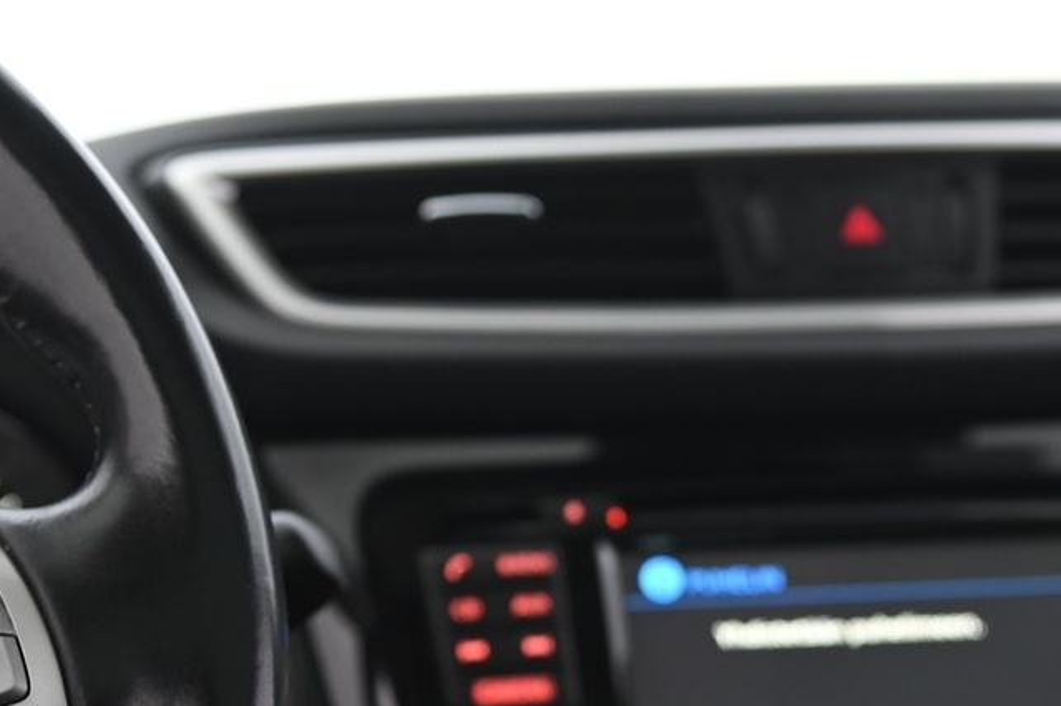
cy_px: 688
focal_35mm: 127
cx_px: 576
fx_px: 3740
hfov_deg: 16.1
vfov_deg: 10.7
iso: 1000
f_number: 4
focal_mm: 50
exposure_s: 1/10
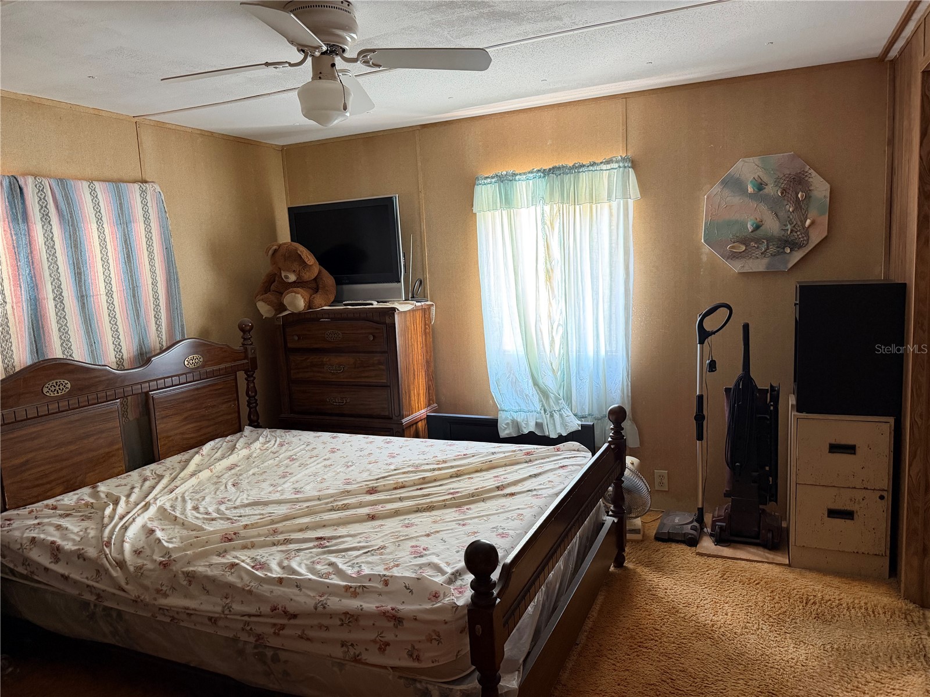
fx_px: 645
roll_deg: +3.4
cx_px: 465
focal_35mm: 24
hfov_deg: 71.6
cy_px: 348
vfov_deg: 56.8
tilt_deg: -7.0
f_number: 1.78
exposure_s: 1/60
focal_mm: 6.76
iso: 500
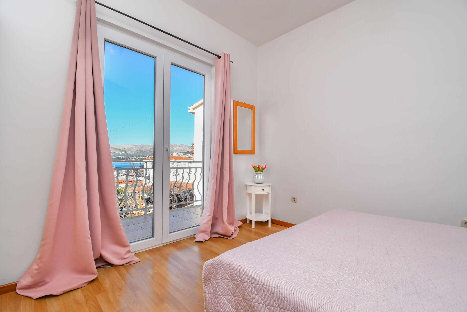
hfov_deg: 100.4
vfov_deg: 77.3
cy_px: 156
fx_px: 195
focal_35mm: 15
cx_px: 234
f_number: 9
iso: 160
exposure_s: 1/160
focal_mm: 10
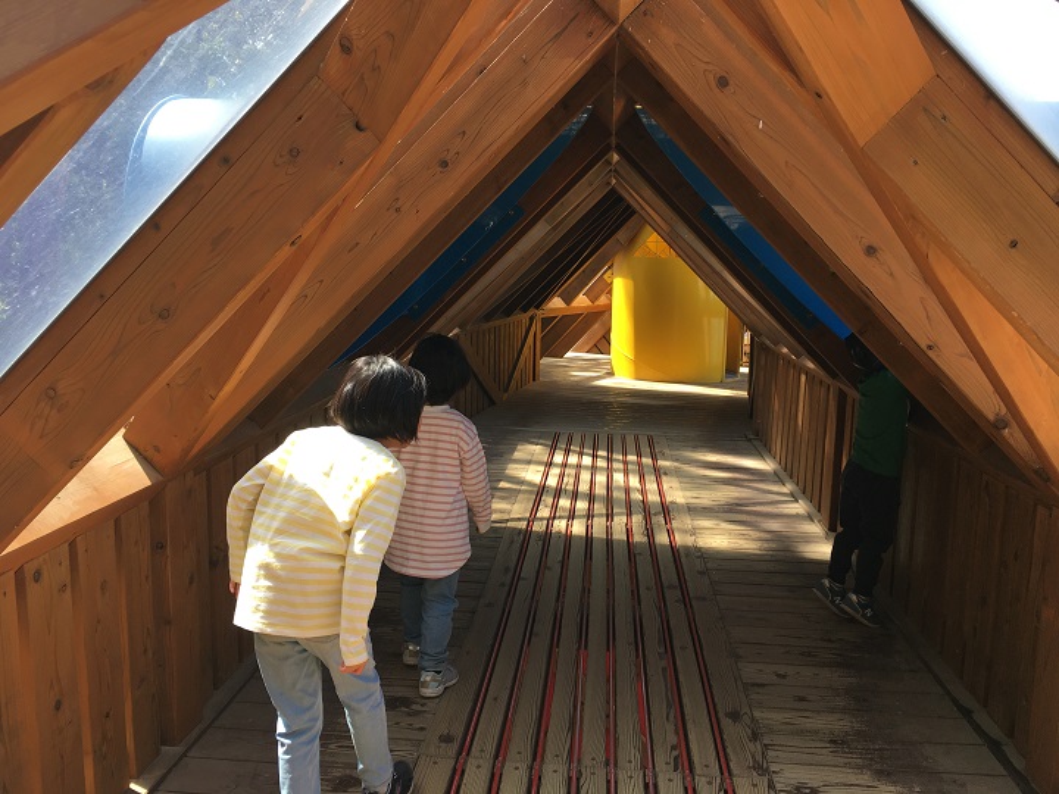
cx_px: 530
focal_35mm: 29
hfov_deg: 61.7
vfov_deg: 48.2
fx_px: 887
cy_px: 397
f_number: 2.2
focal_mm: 4.15
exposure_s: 1/222
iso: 25
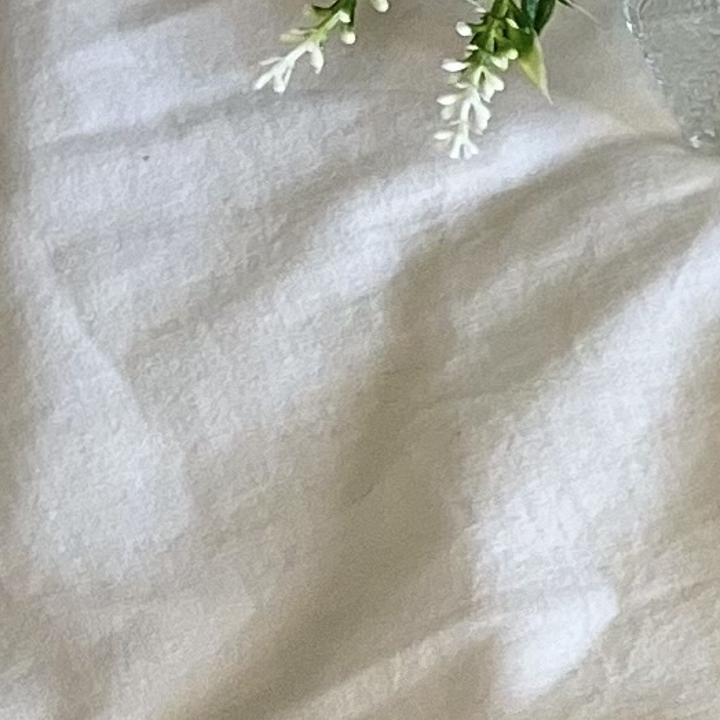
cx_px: 1805
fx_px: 4165
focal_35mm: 177
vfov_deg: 9.8
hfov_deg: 8.8
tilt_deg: -61.2
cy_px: 750
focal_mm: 5.1
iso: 125
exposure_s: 1/120
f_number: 1.6
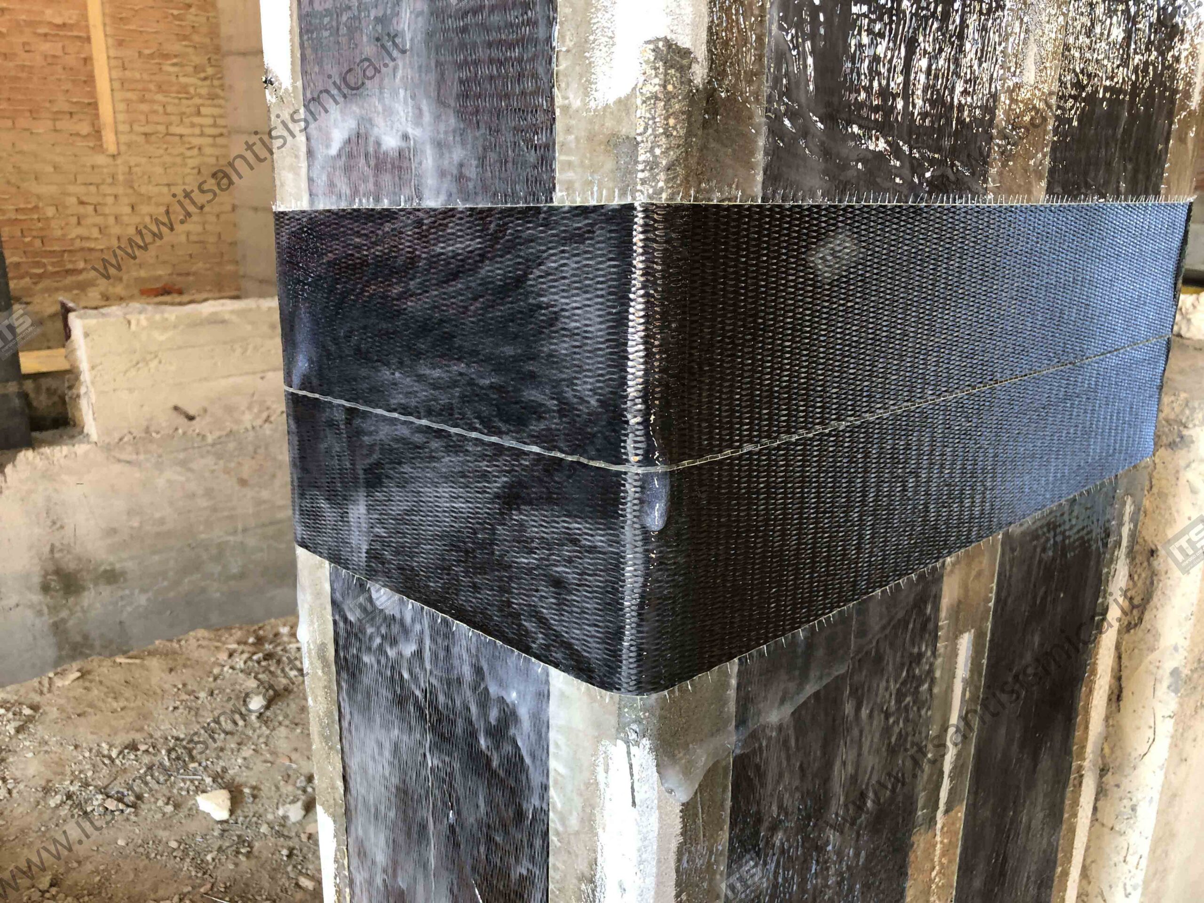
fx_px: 974
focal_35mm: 28
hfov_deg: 63.4
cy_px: 452
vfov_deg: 49.7
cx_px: 602
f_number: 1.8
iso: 40
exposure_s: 1/20
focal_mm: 4
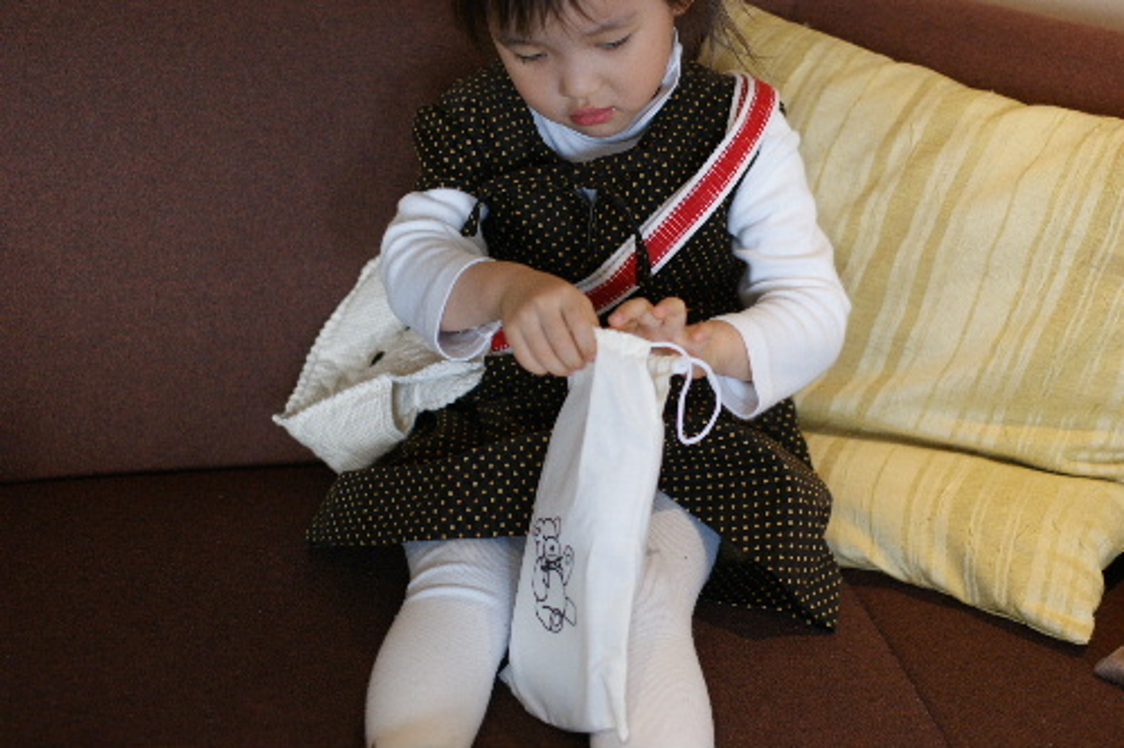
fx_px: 2340
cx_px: 562
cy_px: 374
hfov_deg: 27.0
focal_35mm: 75
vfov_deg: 18.2
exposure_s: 1/80
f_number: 2
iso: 320
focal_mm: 50
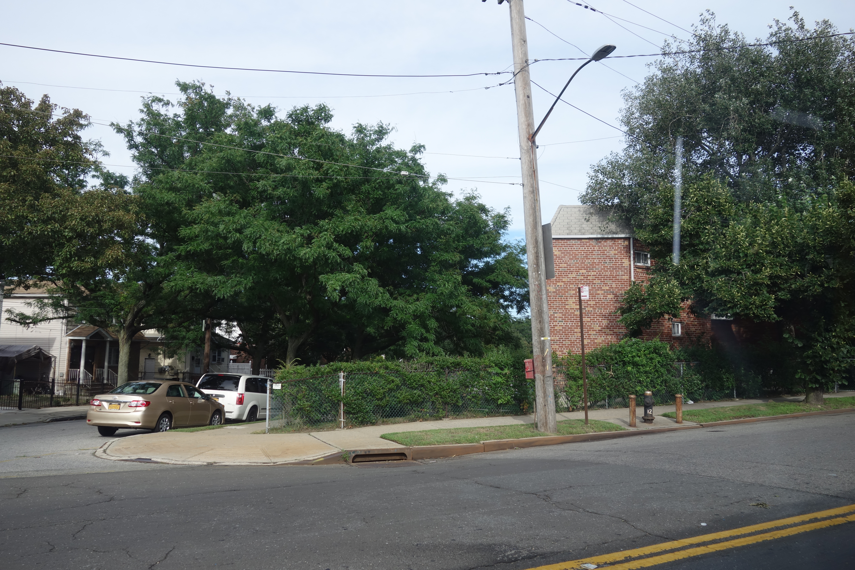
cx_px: 428
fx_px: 665
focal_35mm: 28
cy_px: 285
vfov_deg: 46.4
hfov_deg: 65.5
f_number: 4
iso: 125
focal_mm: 10.4
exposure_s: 1/250
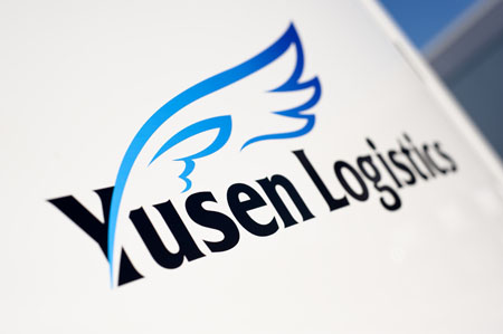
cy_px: 167
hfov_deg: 39.6
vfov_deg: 26.9
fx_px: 698
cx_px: 252
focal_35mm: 50
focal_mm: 50
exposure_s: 1/3200
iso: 200
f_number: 4.5
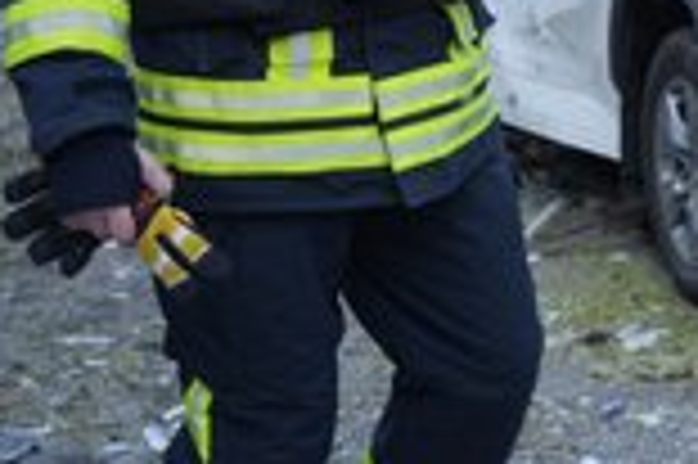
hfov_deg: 15.4
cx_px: 824
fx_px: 2498
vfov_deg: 10.4
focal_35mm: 129
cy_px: -110
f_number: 3.2
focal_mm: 50
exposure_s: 1/60
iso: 100
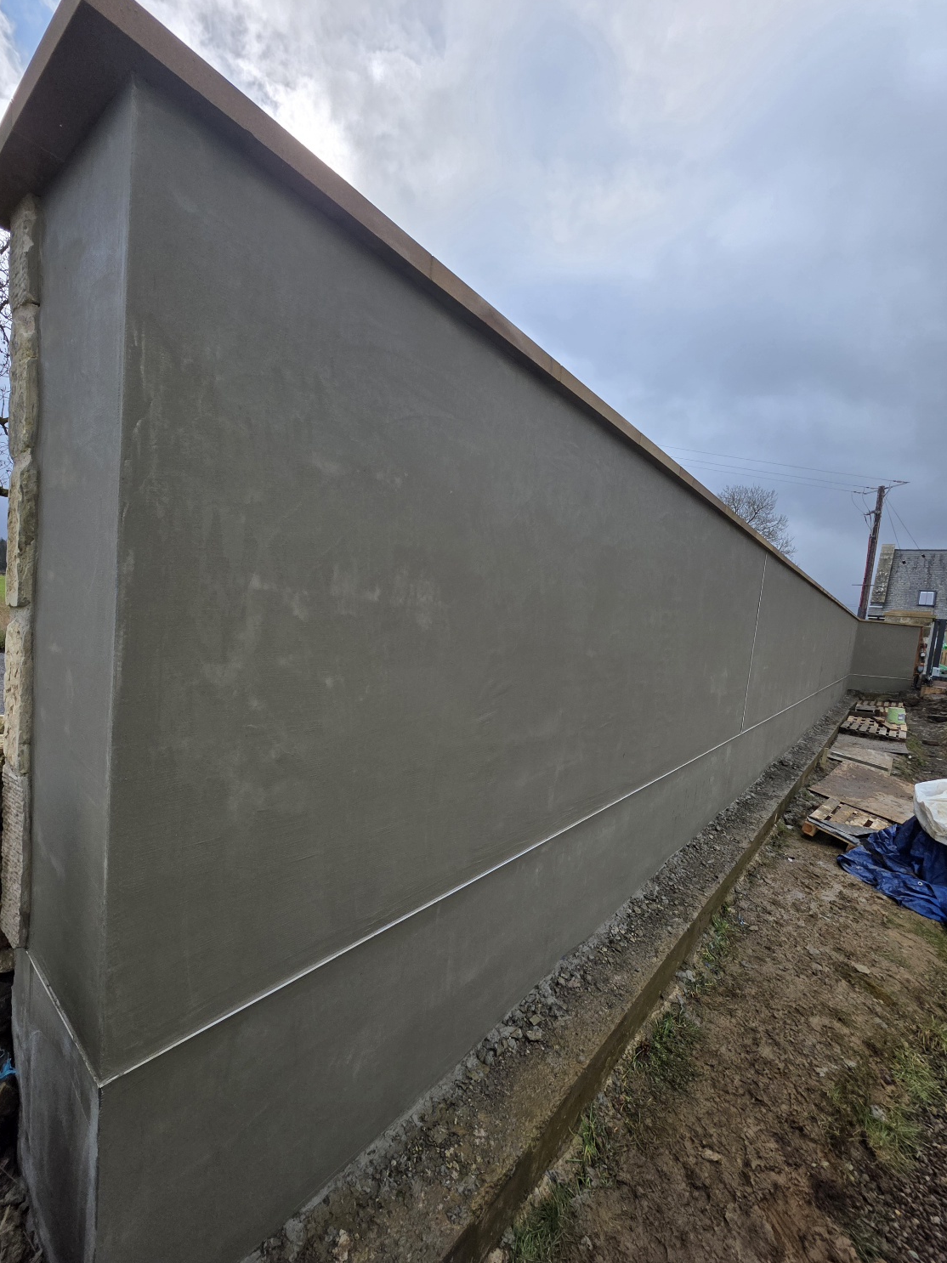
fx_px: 511
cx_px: 438
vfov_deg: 102.0
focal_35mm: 14
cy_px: 661
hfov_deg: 85.5
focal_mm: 2.2
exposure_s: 1/1429
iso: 40
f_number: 1.9
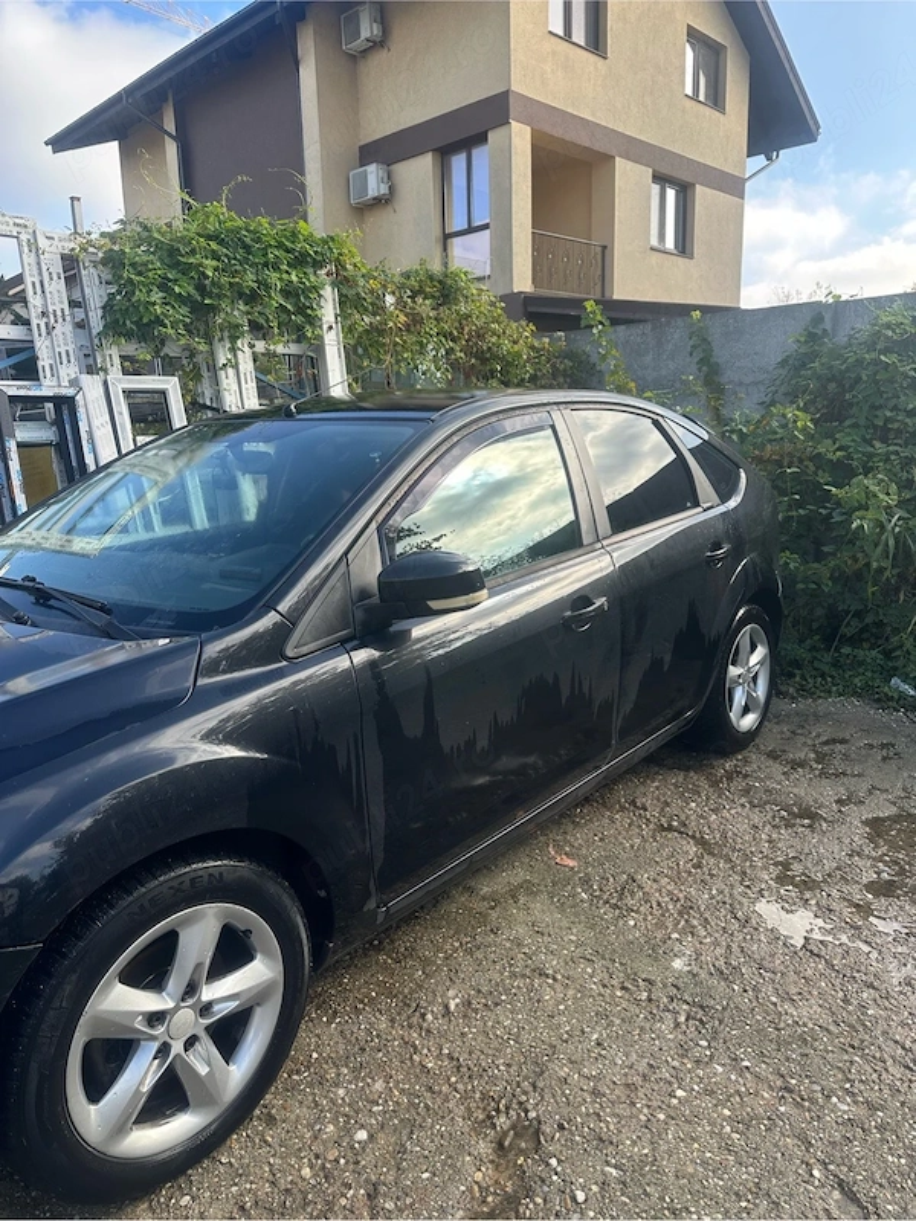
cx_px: 458
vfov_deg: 71.6
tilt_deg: -10.9
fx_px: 847
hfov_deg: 56.8
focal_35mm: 24
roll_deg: +0.5
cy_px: 610
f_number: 1.78
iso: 80
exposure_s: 1/843
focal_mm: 6.86
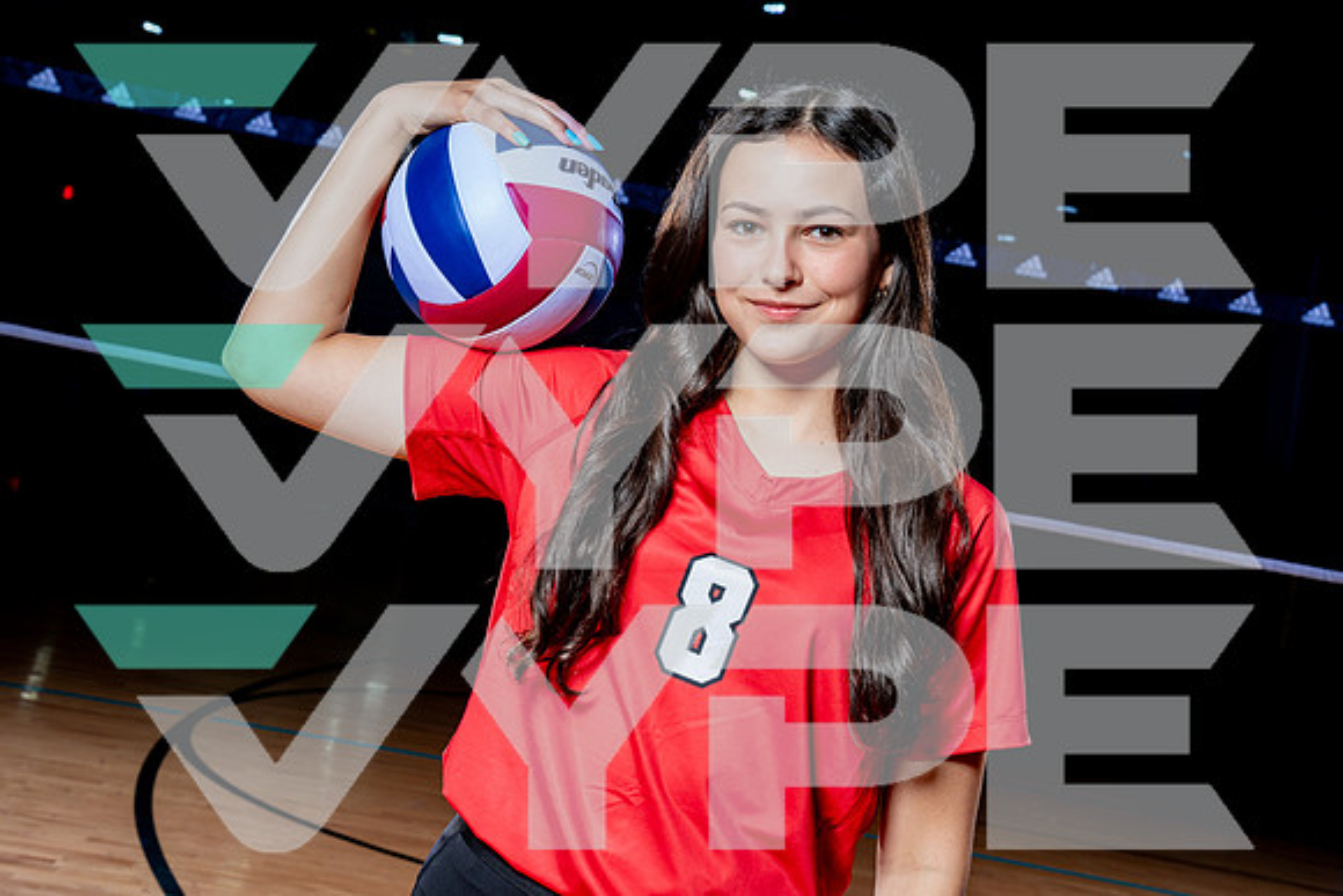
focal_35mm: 54
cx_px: 672
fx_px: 2025
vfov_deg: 25.0
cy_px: 448
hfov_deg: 36.7
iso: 250
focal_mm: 51
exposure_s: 1/250
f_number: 8
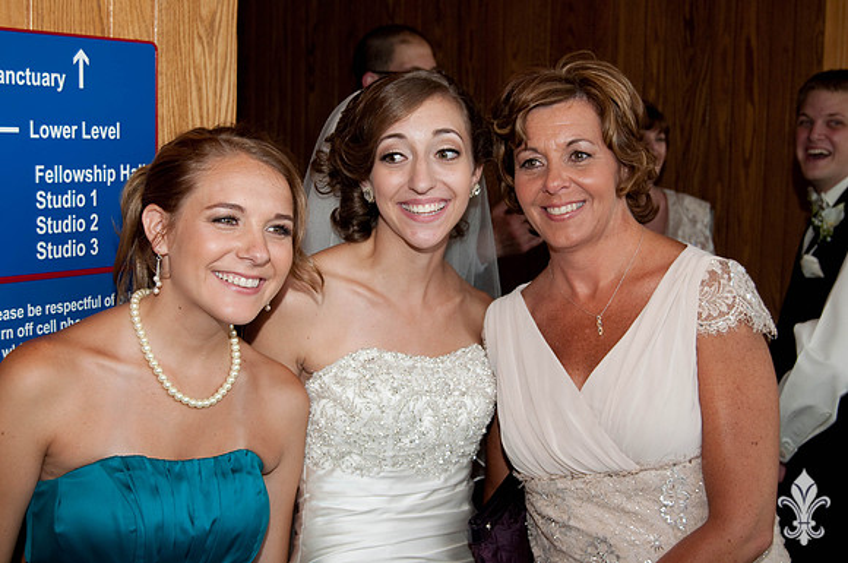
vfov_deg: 25.7
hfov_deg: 37.9
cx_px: 424
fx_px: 1235
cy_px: 282
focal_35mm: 52
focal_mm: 35
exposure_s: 1/125
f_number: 6.3
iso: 500
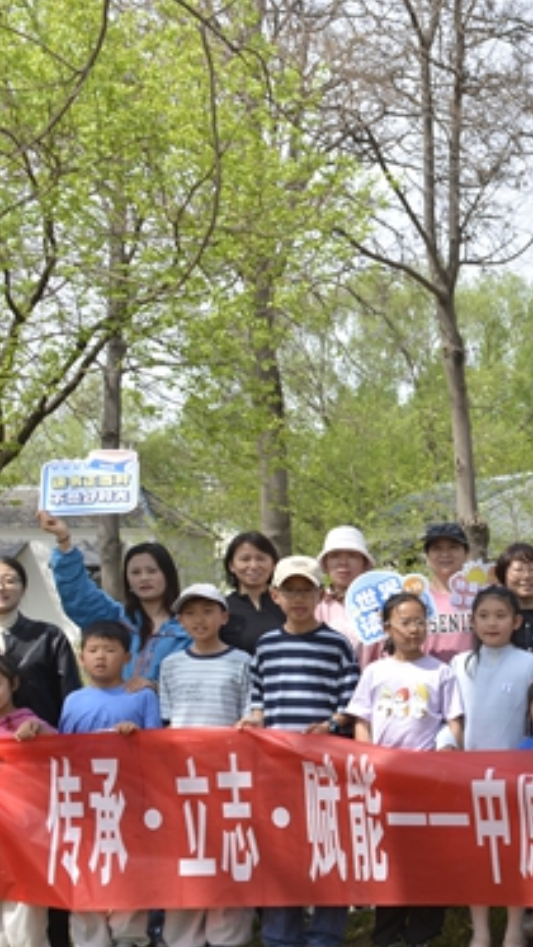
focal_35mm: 54
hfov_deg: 19.3
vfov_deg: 38.0
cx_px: 815
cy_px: 635
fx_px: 1356
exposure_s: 1/640
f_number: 8
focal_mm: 24
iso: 400
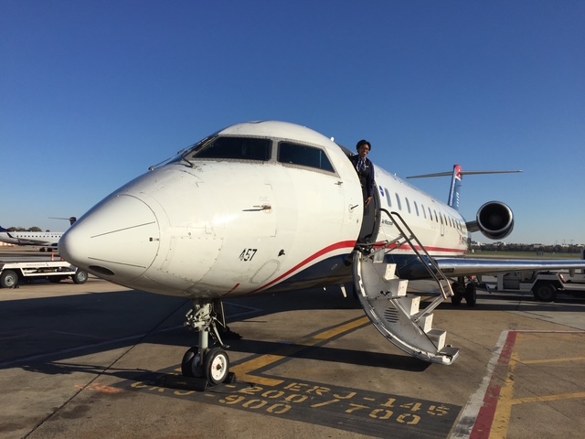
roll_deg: -0.6
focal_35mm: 29
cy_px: 220
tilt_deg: +2.1
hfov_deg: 61.7
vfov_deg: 48.2
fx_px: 490
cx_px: 292
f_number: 2.2
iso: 32
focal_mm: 4.15
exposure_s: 1/4405
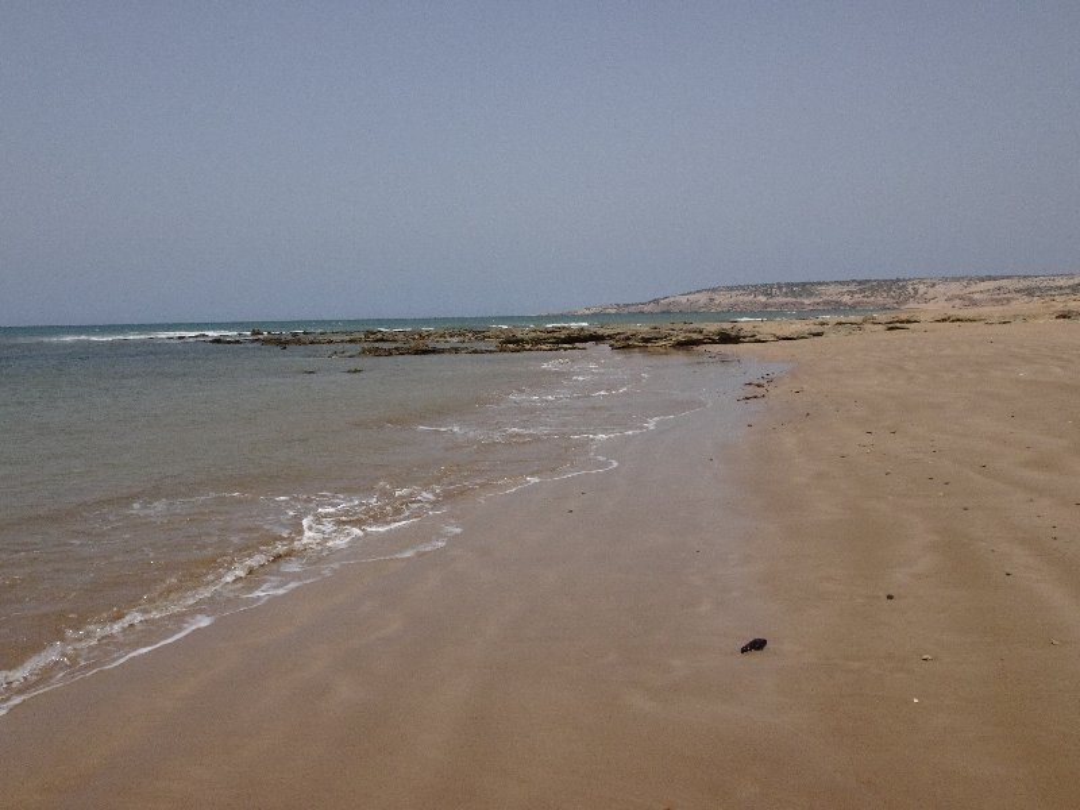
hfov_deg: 60.0
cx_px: 540
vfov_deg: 46.8
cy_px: 405
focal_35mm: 30
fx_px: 936
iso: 160
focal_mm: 5.09
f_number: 4.5
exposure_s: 1/2000
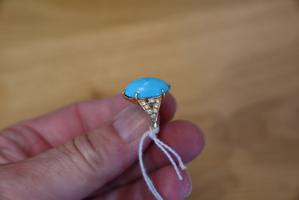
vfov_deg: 27.7
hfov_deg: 40.5
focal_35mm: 49
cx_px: 150
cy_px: 100
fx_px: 405
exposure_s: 1/125
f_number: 4
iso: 900
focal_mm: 32.5
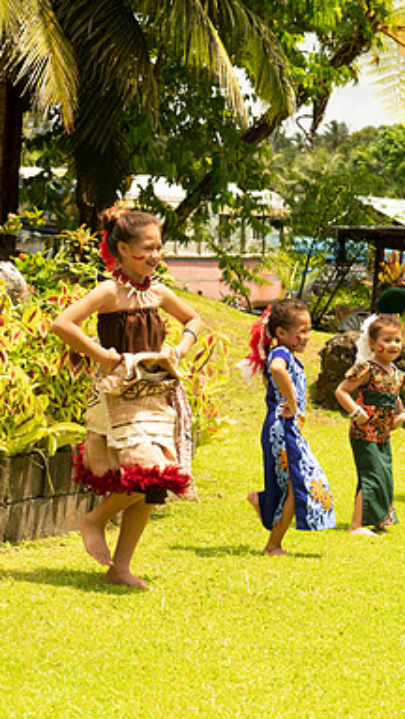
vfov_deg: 19.3
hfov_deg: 10.9
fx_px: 2115
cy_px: 361
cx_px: 109
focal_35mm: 111
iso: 450
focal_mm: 70
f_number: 8
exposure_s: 1/320
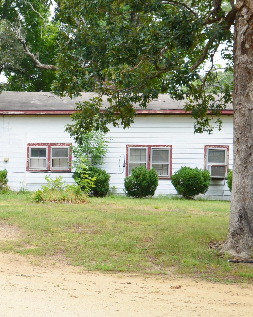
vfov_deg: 27.4
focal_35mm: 69
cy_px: 190
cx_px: 33
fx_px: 647
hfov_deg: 21.7
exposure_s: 1/100
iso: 100
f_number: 7.1
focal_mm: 21
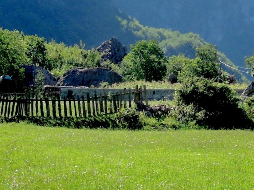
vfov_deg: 9.1
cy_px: -100
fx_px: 1160
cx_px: 389
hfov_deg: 11.9
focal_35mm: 158
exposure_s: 1/500
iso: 100
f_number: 3.9
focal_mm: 7.8
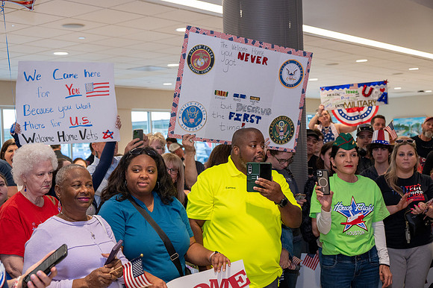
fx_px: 577
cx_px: 216
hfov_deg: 41.1
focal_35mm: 48
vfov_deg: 28.0
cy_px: 144
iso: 2200
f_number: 5.6
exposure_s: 1/60
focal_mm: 48
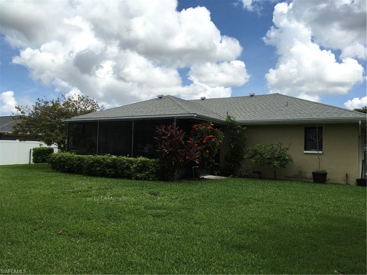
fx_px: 307
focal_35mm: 29
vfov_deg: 48.2
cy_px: 138
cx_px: 184
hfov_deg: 61.7
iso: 25
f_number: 2.2
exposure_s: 1/2404
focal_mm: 4.15
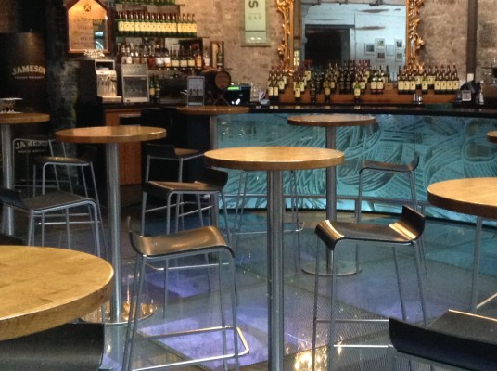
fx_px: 903
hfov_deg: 30.7
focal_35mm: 63
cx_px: 290
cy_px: 124
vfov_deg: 23.1
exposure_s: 1/15
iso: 250
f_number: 2.4
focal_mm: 3.3
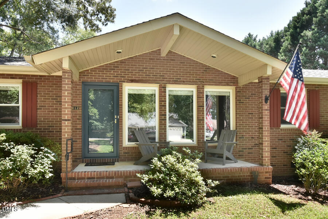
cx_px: 164
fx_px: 137
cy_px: 110
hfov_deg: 100.4
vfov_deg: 77.3
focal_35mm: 15
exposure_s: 1/250
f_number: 10
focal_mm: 10
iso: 400
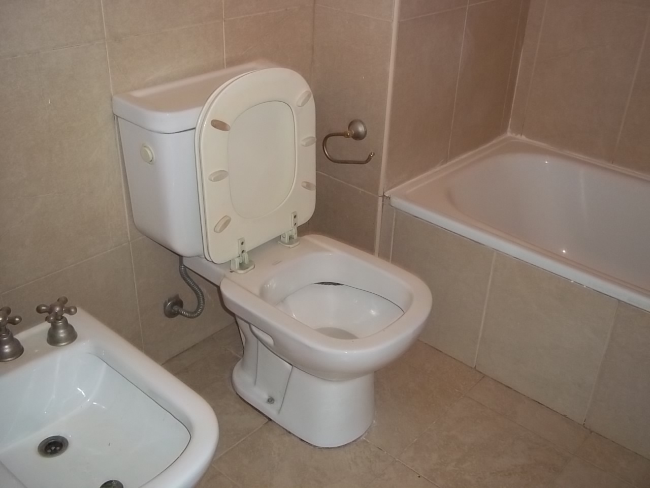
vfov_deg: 39.7
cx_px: 325
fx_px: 676
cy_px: 244
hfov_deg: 51.4
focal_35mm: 36
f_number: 3.1
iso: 160
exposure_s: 1/30
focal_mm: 6.5
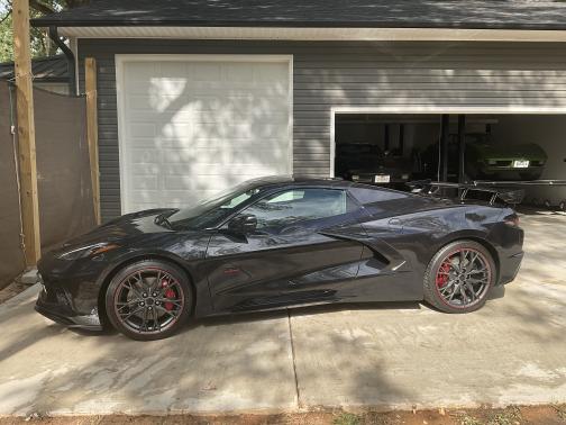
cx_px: 283
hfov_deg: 61.7
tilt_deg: -6.6
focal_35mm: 29
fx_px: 474
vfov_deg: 48.2
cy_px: 212
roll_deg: -0.3
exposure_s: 1/883
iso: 16
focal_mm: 3
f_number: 1.8
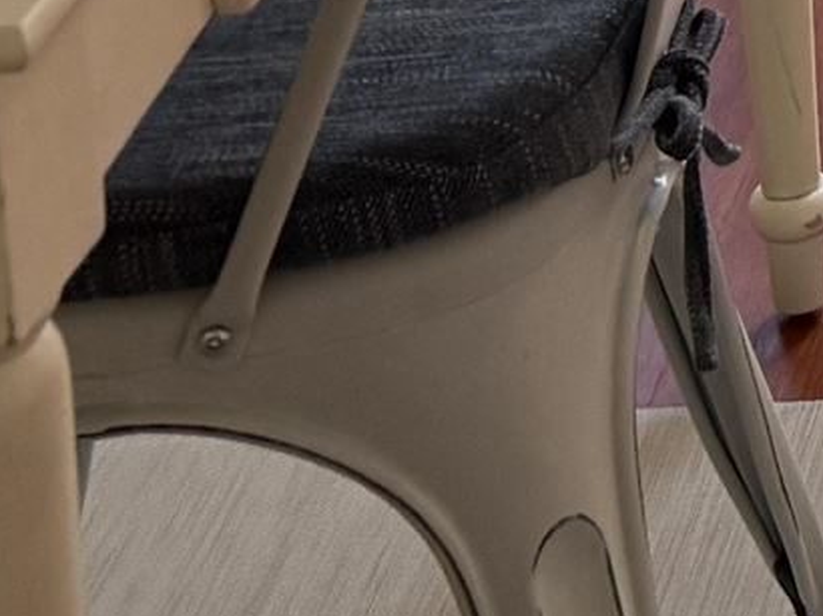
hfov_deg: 9.9
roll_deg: +1.9
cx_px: 1843
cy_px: -1266
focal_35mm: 180
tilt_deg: -11.5
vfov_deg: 7.3
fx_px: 4277
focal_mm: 6.76
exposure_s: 1/120
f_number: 1.78
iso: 125
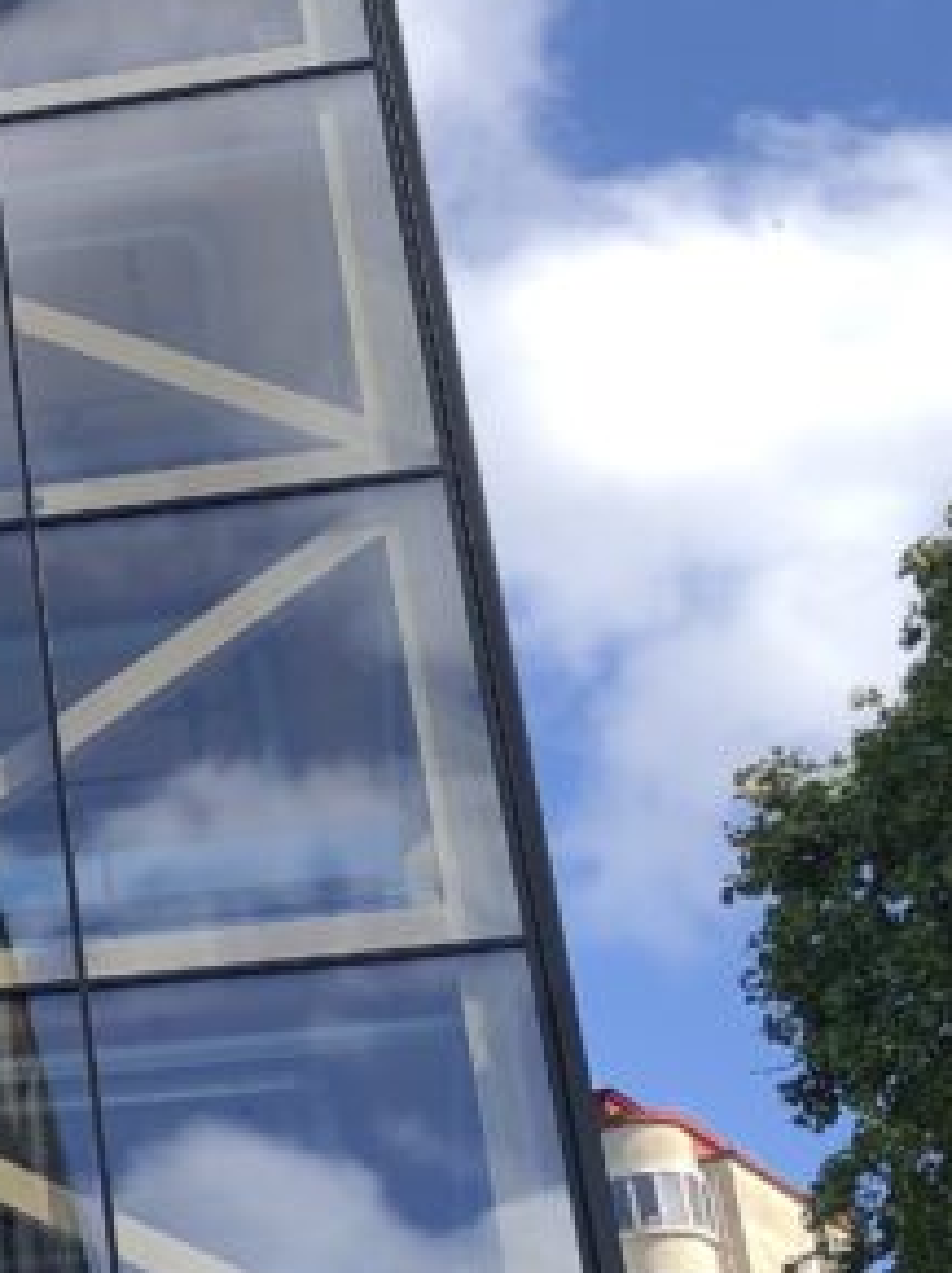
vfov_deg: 19.8
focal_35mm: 99
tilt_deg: +31.7
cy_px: 500
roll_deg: +2.9
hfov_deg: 13.9
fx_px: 3636
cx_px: -513
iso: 20
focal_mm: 3.99
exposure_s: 1/1056
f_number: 1.8
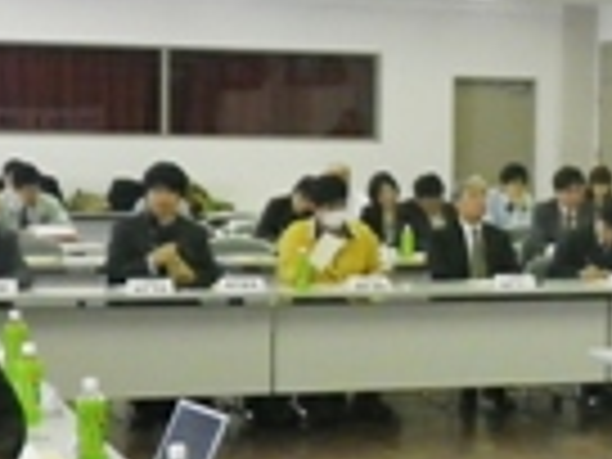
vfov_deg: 15.8
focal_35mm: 92
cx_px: 585
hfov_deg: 20.7
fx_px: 1627
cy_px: 454
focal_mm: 5
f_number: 3.5
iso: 250
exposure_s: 1/50
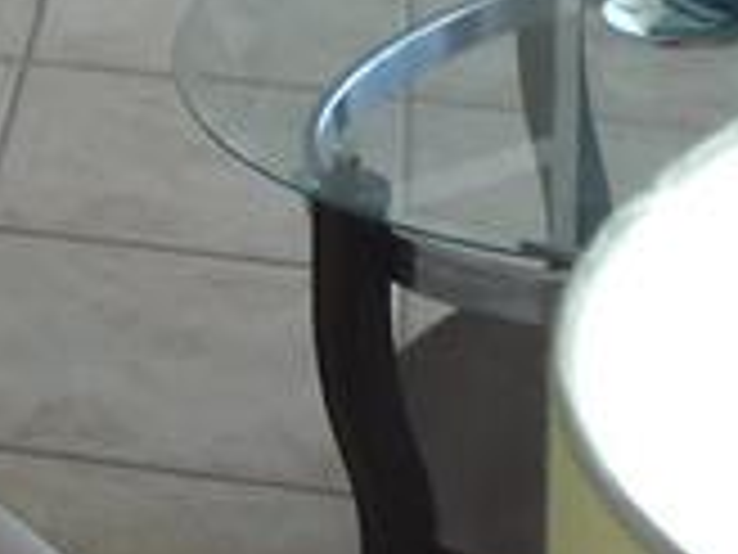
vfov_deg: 8.2
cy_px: -1045
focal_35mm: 156
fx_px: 3326
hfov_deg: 11.7
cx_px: -616
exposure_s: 1/30
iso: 80
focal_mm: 4.1
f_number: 3.3
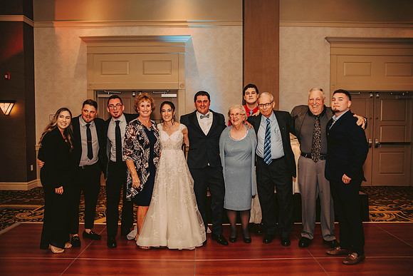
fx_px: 331
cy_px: 138
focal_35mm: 29
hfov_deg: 63.9
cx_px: 206
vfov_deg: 45.2
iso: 500
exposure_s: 1/60
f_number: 2.8
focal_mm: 28
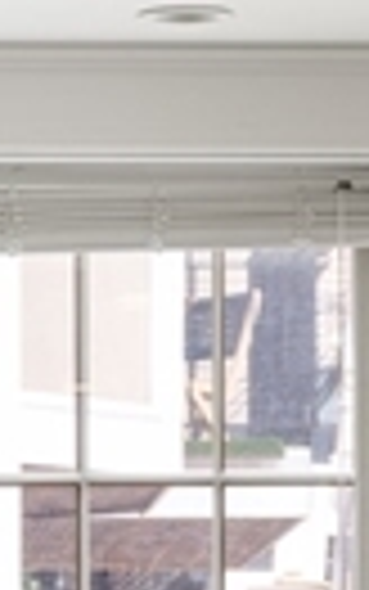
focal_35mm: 270
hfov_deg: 4.8
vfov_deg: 7.6
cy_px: 849
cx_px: -117
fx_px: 4340
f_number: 7.1
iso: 320
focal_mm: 34
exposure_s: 1/4
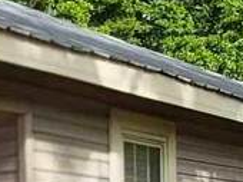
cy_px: 177
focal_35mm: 98
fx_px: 687
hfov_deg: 16.9
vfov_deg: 14.8
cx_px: -180
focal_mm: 1.74
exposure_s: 1/1429
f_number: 2.2
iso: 50
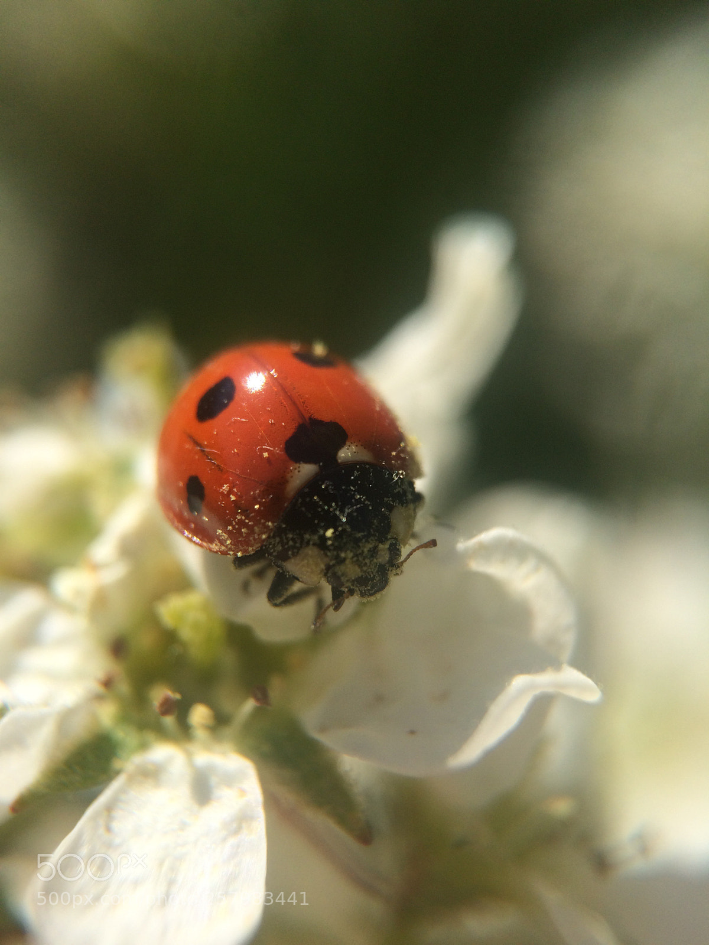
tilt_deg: -12.1
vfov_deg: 61.7
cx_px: 354
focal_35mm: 29
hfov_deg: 48.2
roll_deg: -13.7
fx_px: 792
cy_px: 472
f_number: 2.2
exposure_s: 1/2740
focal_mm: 4.15
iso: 32
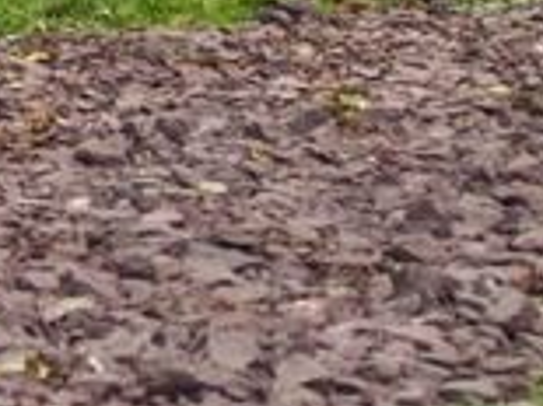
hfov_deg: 4.7
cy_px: -705
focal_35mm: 396
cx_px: -1198
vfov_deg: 3.7
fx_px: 6207
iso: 42
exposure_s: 1/1362
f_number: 1.89
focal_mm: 5.43
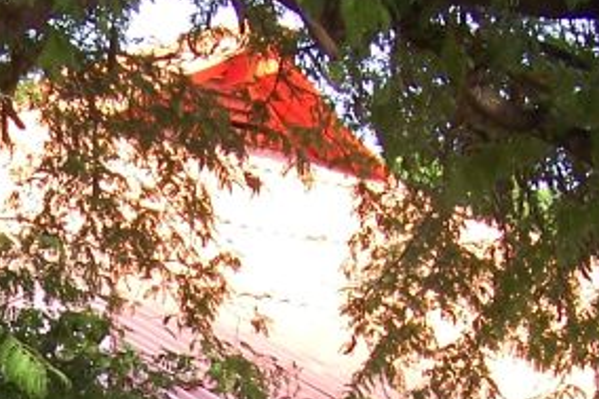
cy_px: 667
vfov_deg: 8.0
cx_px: -67
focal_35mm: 167
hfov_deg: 12.1
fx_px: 2777
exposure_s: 1/160
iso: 64
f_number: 2.8
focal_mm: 6.3
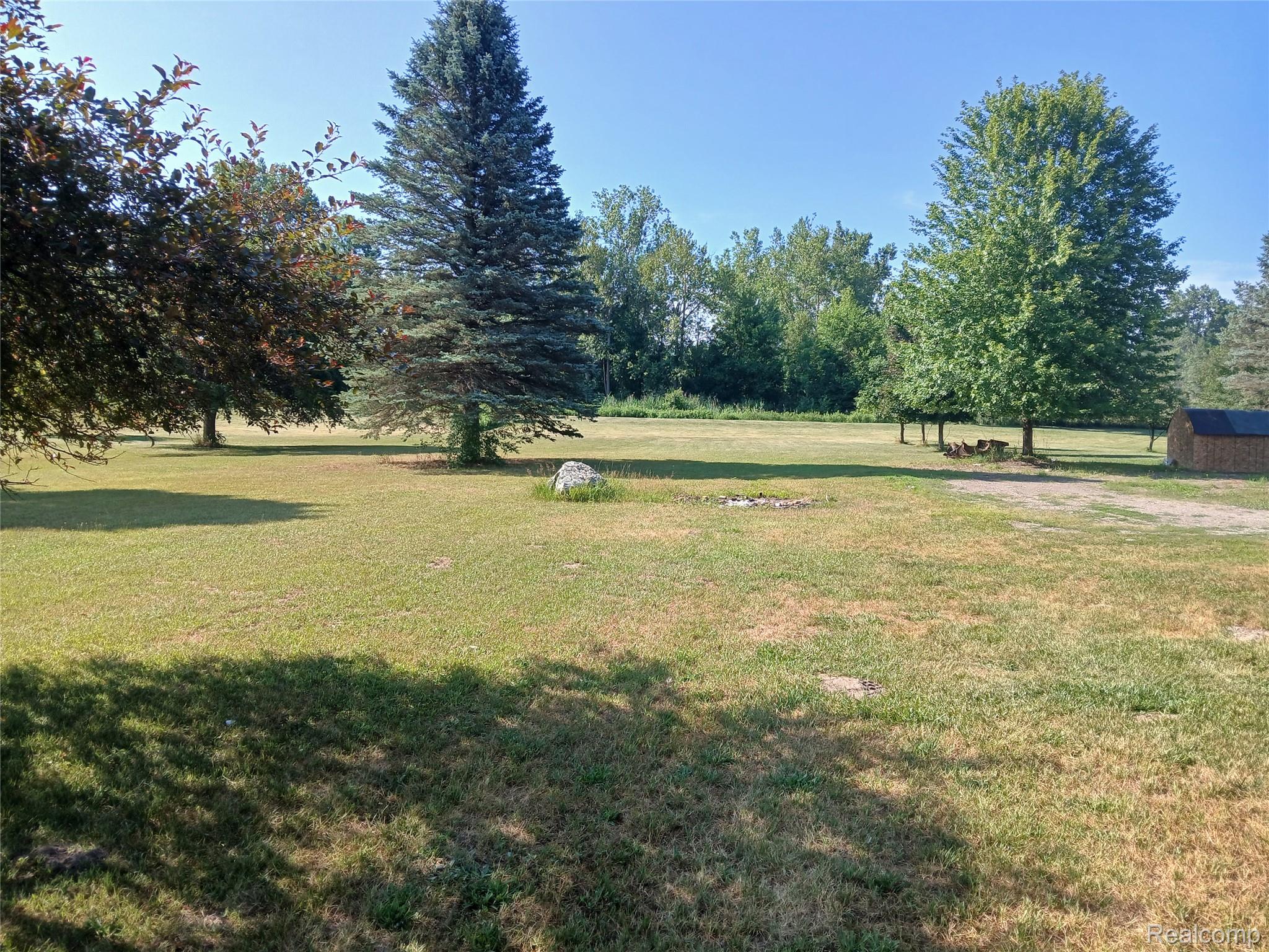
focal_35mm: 26
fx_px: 953
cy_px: 476
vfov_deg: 53.1
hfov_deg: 67.3
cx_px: 634
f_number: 1.8
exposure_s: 1/349
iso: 20
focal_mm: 3.98
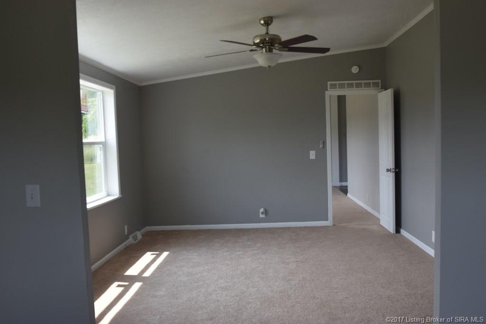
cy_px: 162
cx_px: 243
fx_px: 486
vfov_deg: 36.9
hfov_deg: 53.1
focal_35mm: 36
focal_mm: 24
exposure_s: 1/100
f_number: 5
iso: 400
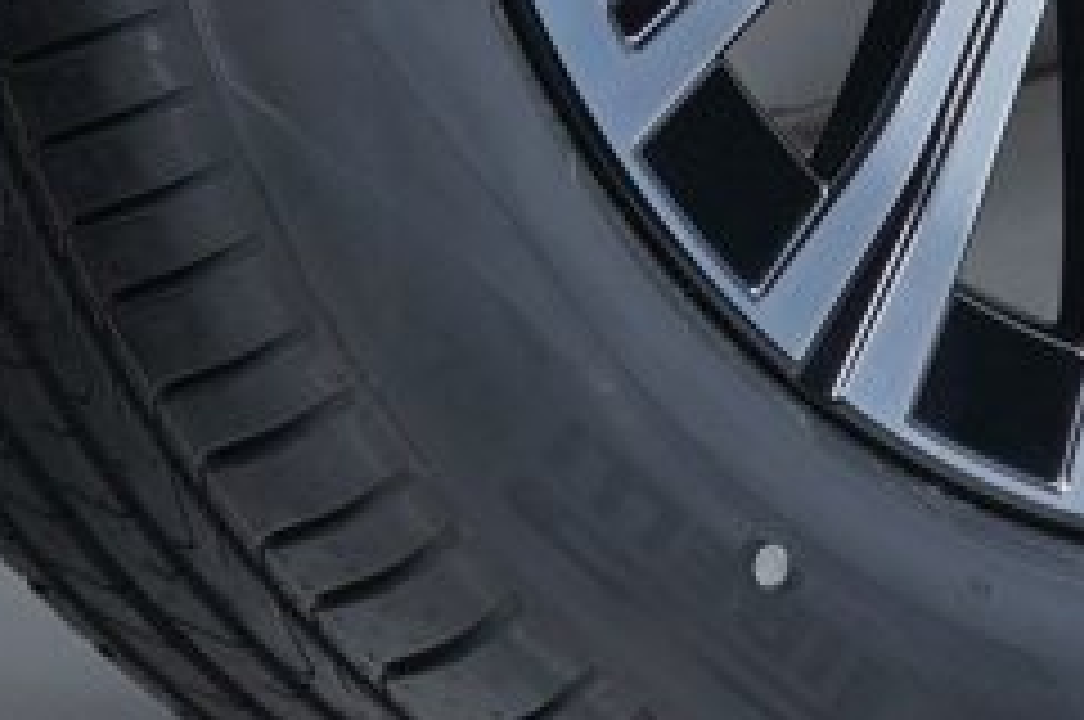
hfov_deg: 8.3
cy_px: -682
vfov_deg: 5.4
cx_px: 553
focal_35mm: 247
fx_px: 7427
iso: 250
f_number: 7.1
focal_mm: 31
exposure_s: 1/125
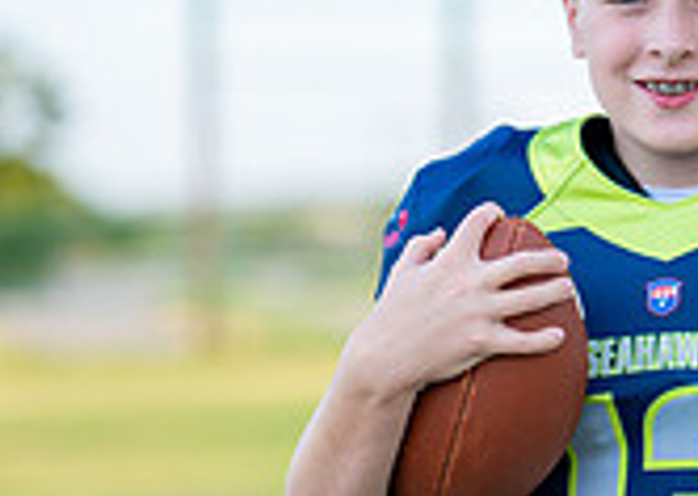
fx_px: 4136
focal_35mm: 209
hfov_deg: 9.6
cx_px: 610
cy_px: 334
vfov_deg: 6.9
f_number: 1.2
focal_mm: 50
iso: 100
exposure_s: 1/2000
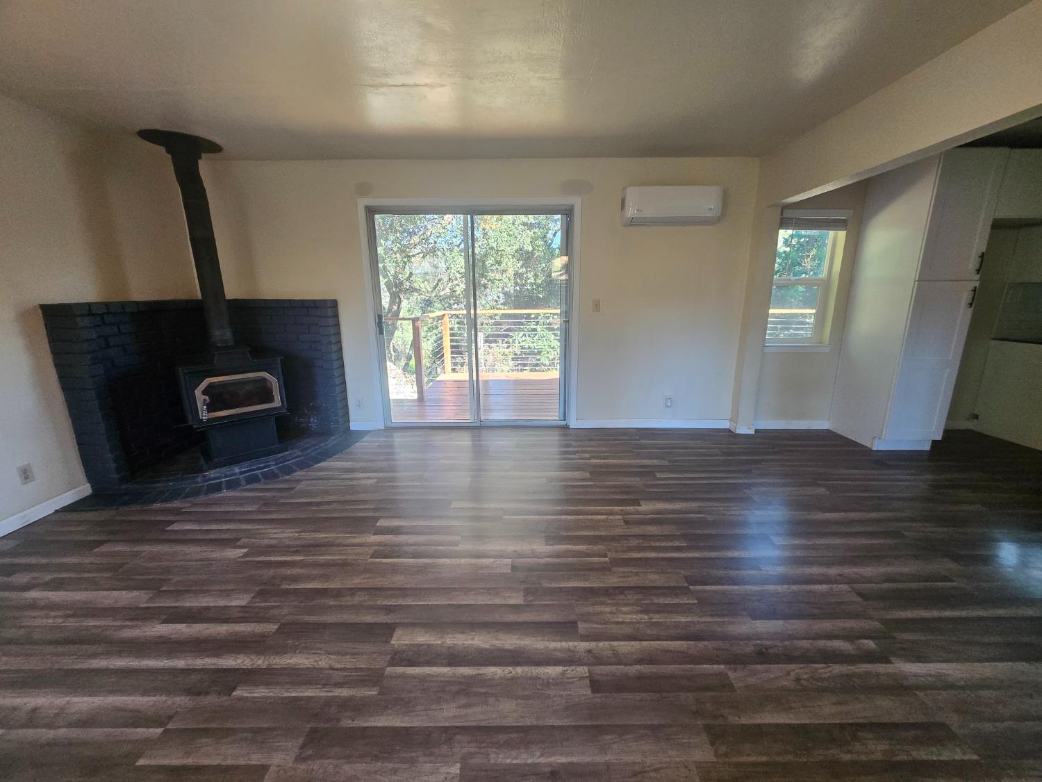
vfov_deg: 89.9
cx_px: 521
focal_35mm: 13
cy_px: 391
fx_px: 391
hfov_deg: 106.2
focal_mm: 1.7
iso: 125
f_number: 2.2
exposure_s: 1/60
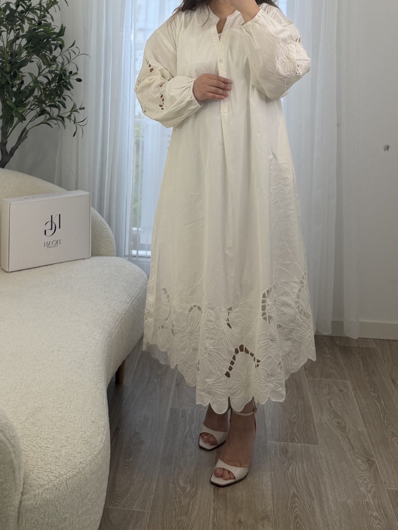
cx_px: 199
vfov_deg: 71.6
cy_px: 265
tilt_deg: -16.1
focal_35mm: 24
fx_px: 368
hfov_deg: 56.8
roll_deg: -1.8
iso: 64
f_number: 1.78
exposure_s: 1/137
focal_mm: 6.76
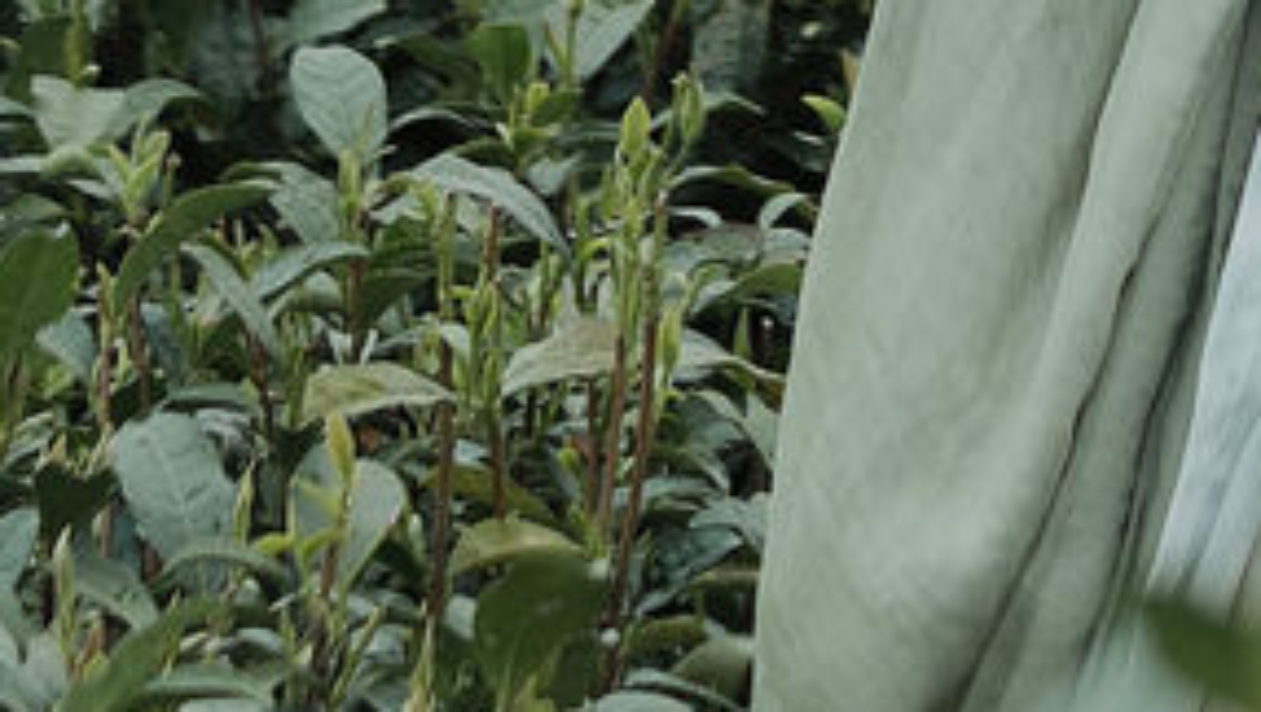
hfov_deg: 3.6
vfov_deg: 2.0
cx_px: 2131
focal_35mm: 591
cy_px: -2343
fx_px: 19778
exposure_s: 1/800
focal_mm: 90
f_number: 4
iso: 400
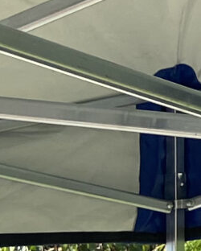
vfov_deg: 9.2
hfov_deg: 6.0
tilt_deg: +10.1
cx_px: 855
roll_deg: +5.1
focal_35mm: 208
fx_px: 1545
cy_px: 11
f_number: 1.8
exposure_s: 1/973
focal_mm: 4.25
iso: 32
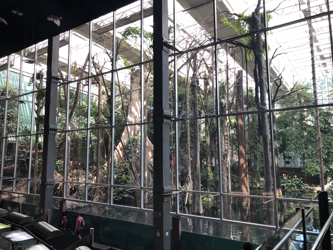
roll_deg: -0.2
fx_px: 269
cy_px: 125
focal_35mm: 28
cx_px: 166
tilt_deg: +7.3
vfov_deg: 49.7
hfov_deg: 63.4
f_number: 1.8
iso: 32
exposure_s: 1/33
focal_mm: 3.99
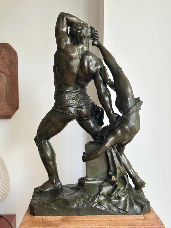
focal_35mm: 48
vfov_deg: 39.7
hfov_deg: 30.3
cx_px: 86
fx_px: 316
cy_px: 114
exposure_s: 1/121
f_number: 1.78
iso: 64
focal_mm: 6.86
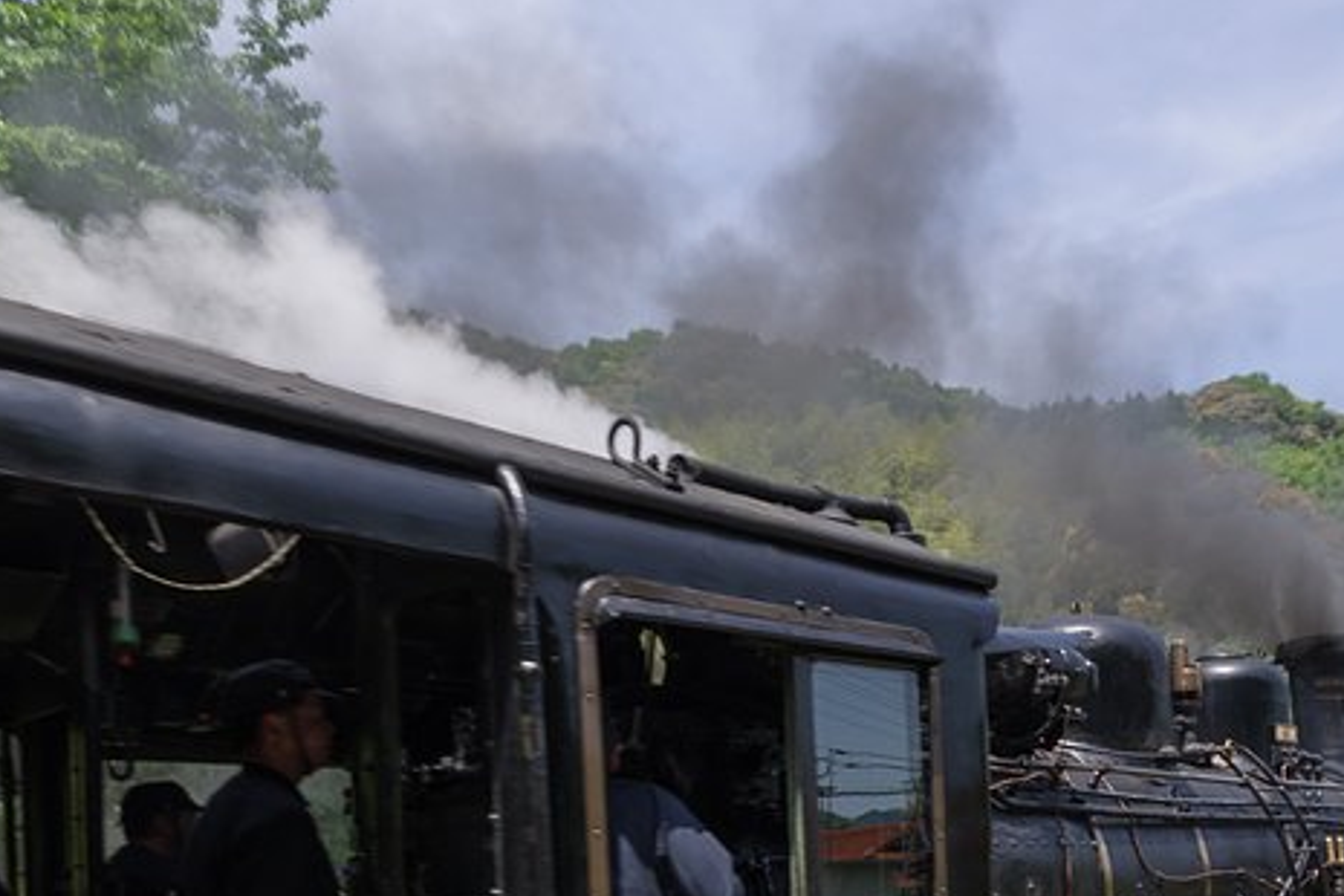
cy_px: 831
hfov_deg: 54.6
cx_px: 1003
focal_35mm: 33
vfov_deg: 37.0
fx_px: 1232
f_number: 8
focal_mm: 10
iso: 400
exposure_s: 1/250
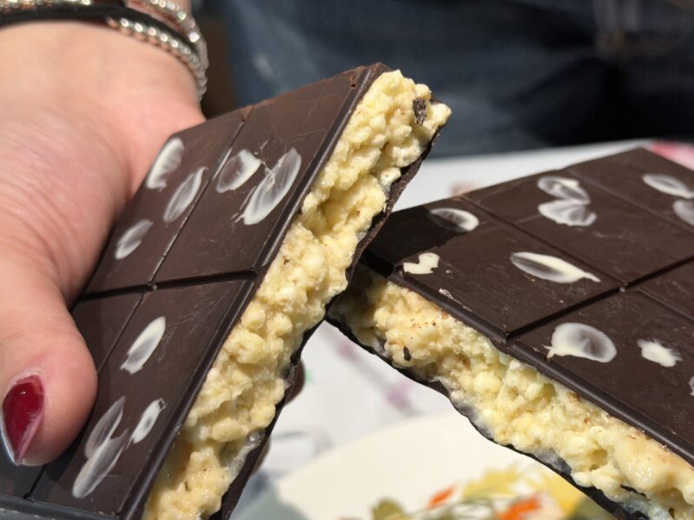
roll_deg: +9.5
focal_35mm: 61
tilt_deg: -40.5
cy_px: 302
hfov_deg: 31.6
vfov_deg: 24.0
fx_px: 1223
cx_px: 416
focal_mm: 6.76
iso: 200
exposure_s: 1/34
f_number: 1.78
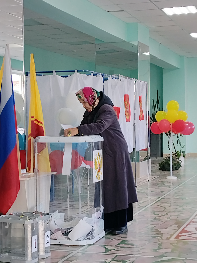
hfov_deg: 20.2
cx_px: 98
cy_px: 132
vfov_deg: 26.7
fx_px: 554
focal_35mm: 73
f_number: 1.8
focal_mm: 4.25
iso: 193
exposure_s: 1/100
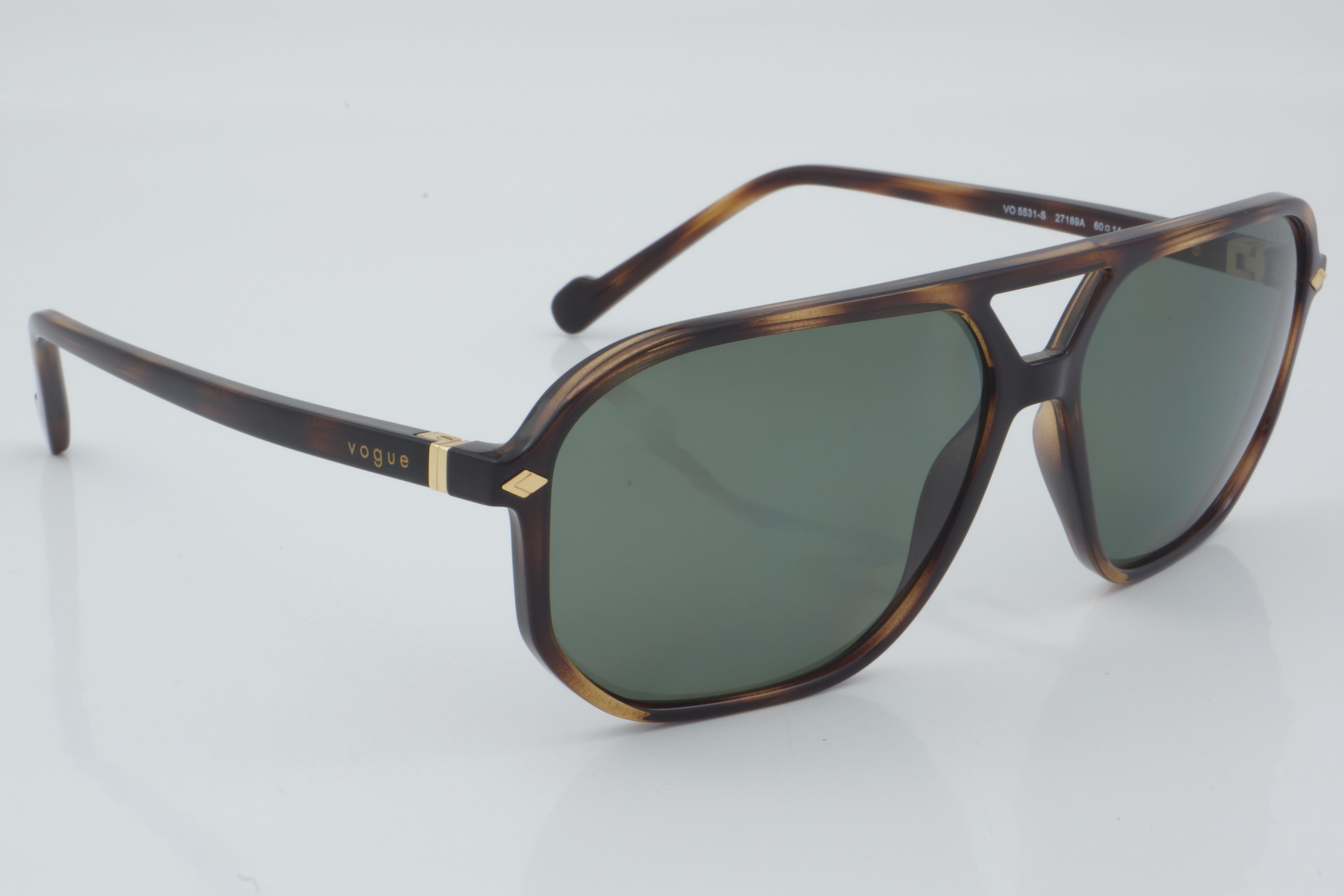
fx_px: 2800
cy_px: 448
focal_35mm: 75
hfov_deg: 27.0
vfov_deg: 18.2
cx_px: 672
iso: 100
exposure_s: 1/3
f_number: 32
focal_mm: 50
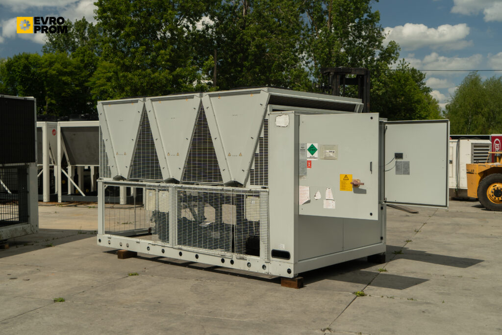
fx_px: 600
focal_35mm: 43
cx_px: 251
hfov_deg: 45.4
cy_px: 168
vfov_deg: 31.2
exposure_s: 1/500
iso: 100
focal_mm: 43
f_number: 4
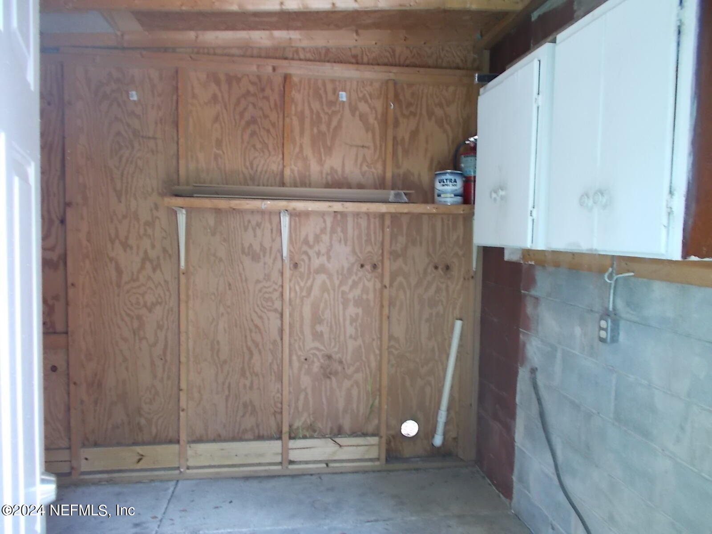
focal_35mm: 26
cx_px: 356
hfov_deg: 67.3
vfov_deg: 53.1
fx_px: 535
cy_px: 267
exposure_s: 1/15
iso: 200
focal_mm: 4.6
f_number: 3.2
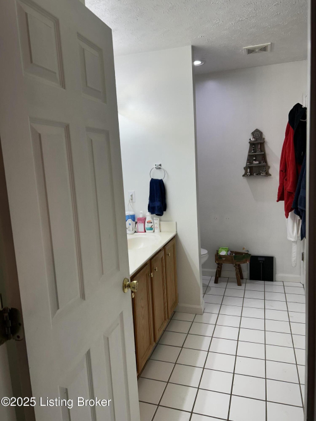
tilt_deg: -8.3
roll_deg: +2.0
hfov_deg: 53.0
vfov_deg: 67.3
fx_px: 317
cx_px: 158
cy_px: 210
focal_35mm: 26
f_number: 1.5
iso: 40
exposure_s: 1/120
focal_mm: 5.7
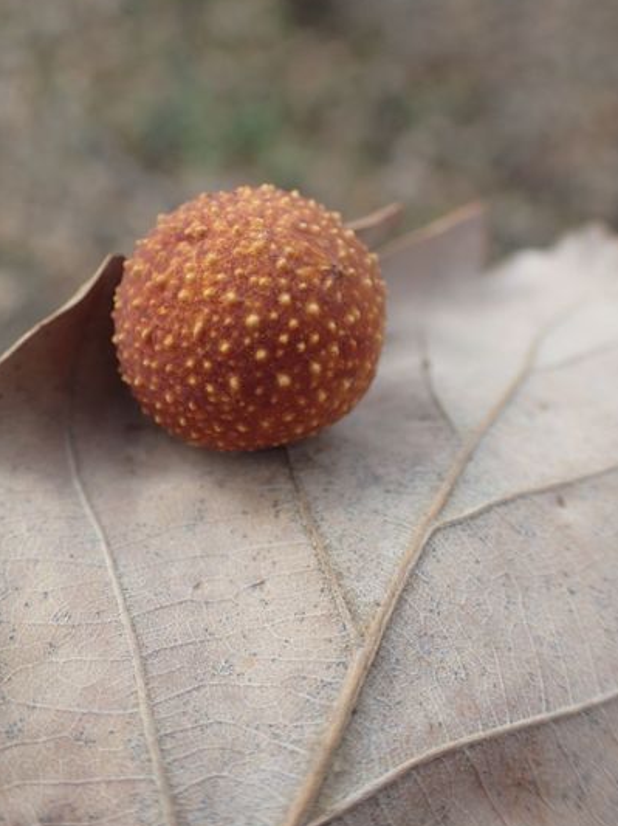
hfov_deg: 39.6
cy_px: 377
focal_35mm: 36
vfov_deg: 51.3
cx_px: 281
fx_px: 858
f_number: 2.3
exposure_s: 1/250
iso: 100
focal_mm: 5.5
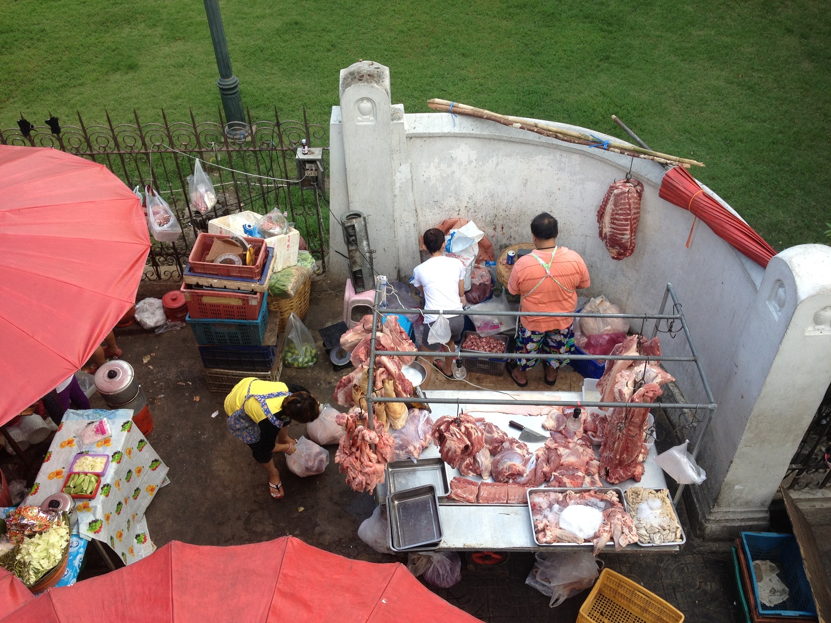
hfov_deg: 52.6
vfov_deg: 40.7
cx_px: 416
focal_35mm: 35
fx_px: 840
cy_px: 312
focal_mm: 4.28
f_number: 2.4
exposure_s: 1/212
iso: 64
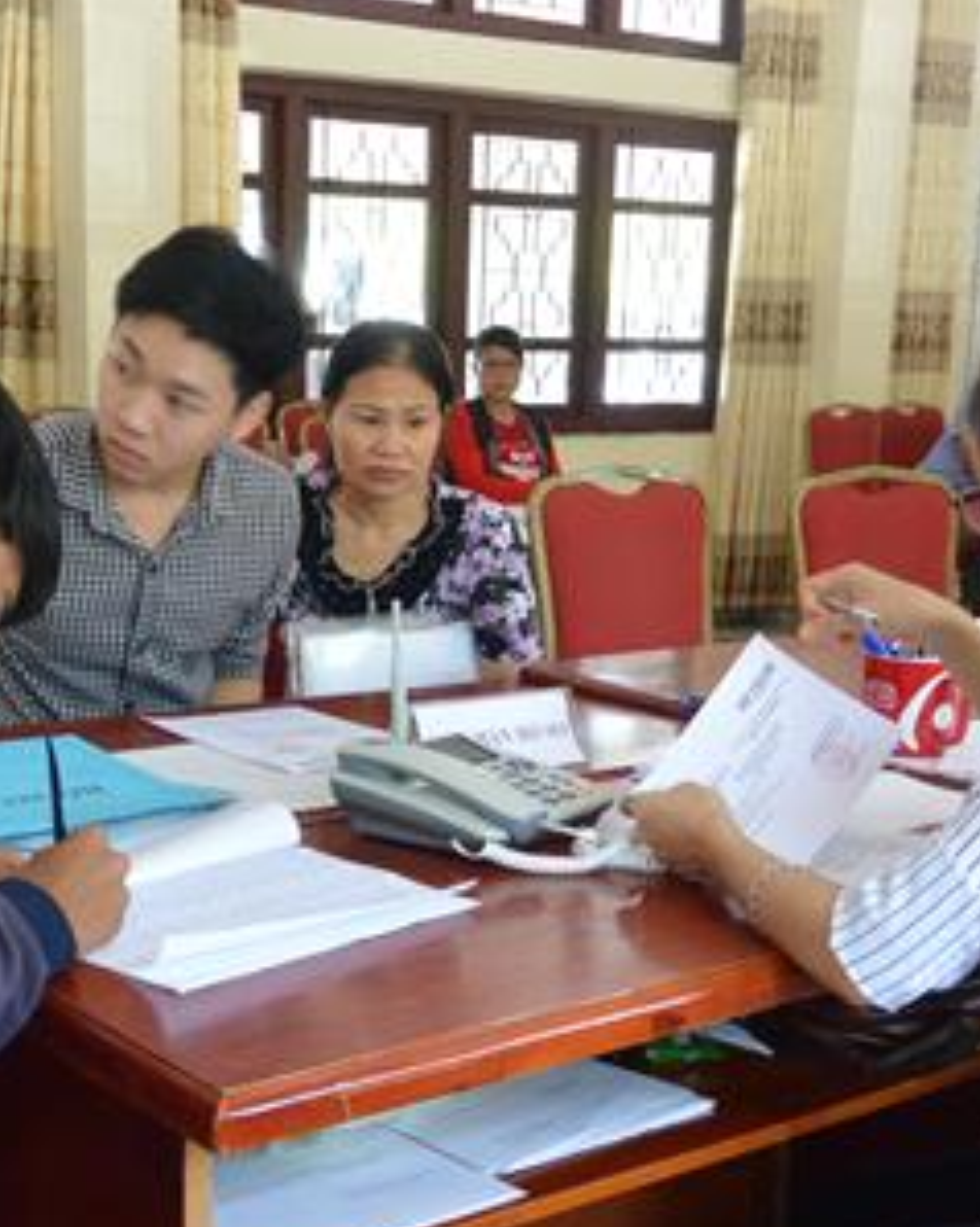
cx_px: 334
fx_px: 1851
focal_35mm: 51
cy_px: 718
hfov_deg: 29.5
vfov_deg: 36.6
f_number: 3.5
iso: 500
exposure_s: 1/60
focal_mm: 10
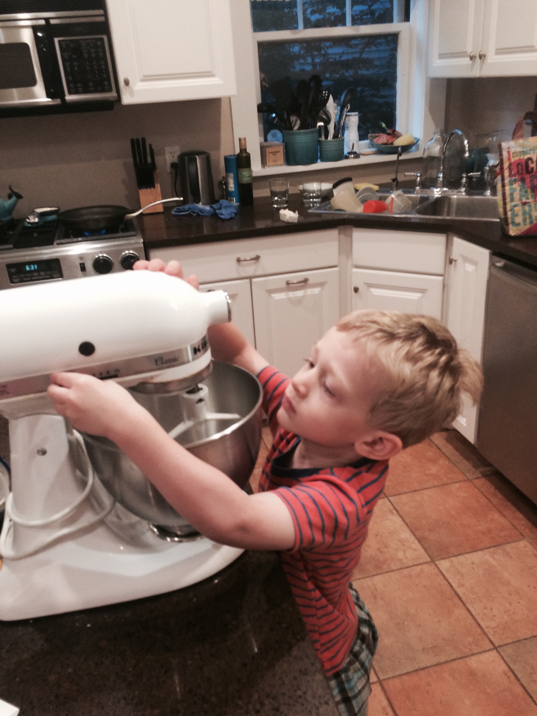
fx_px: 600
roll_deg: +5.0
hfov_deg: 48.2
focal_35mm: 29
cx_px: 268
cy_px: 358
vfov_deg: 61.7
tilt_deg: -24.4
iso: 125
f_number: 2.2
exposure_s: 1/30
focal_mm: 4.15
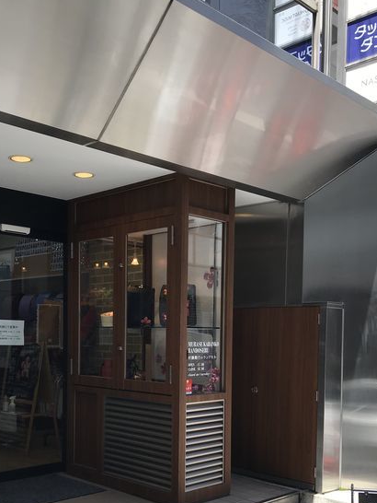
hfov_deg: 35.1
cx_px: 159
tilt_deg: -0.4
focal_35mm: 41
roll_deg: -1.1
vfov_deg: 44.6
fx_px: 595
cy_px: 360
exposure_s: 1/570
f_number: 1.8
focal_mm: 3.99
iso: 20
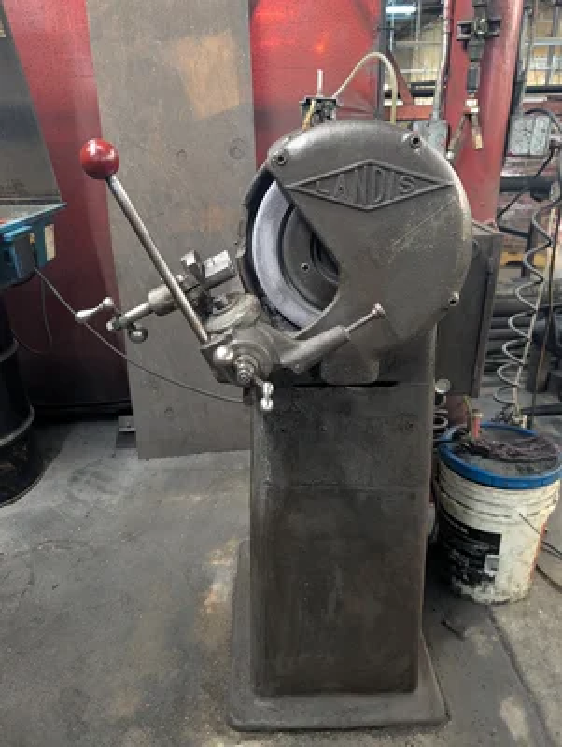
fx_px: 518
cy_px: 374
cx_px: 281
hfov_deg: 56.9
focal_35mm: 24
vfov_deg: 71.5
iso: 1497
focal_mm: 6.9
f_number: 1.68
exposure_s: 1/120
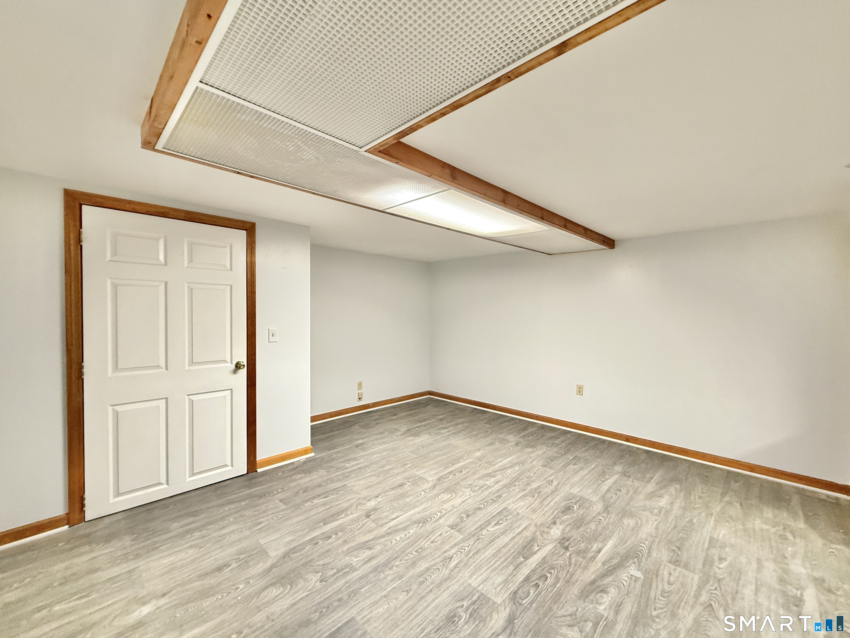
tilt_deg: -1.2
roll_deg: +0.0
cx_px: 425
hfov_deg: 102.1
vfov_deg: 85.7
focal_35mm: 14
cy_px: 319
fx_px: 344
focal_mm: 2.22
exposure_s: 1/60
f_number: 2.2
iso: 500
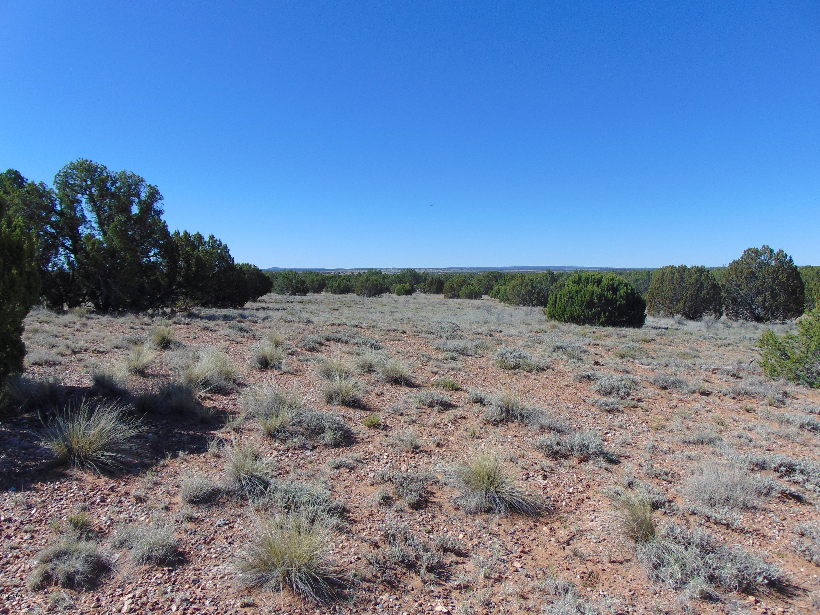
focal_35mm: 25
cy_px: 308
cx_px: 410
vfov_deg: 54.9
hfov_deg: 69.4
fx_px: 592
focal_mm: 4.5
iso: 80
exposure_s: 1/200
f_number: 7.7
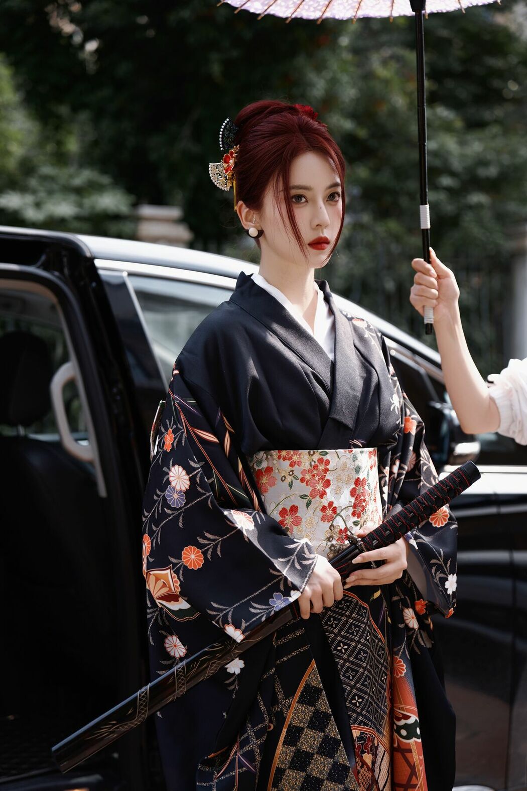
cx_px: 264
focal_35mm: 63
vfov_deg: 31.9
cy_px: 396
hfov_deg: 21.6
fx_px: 1383
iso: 100
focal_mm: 63
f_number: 2.8
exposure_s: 1/500
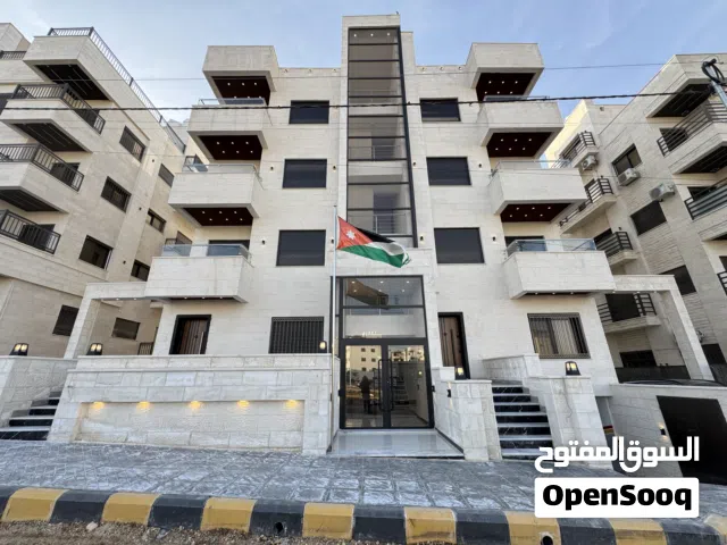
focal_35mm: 14
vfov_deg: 85.7
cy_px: 272
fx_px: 294
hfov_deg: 102.1
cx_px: 364
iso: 40
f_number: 2.2
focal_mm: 2.22
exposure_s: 1/430
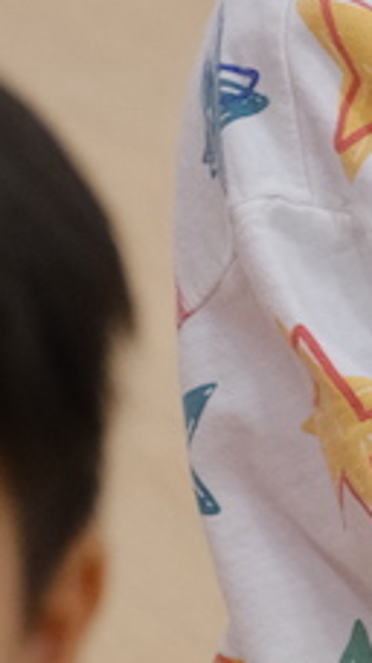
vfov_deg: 2.9
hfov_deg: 1.6
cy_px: 355
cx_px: 975
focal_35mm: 745
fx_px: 13084
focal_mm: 105.5
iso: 2500
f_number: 4.5
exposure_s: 1/125
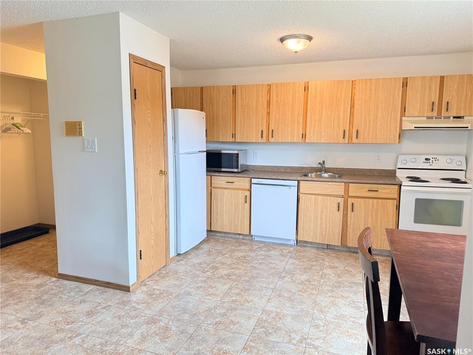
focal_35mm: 24
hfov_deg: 71.6
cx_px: 236
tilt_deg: -6.9
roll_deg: -0.5
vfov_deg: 56.8
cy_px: 178
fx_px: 328
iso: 250
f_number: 1.78
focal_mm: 6.76
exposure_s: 1/120
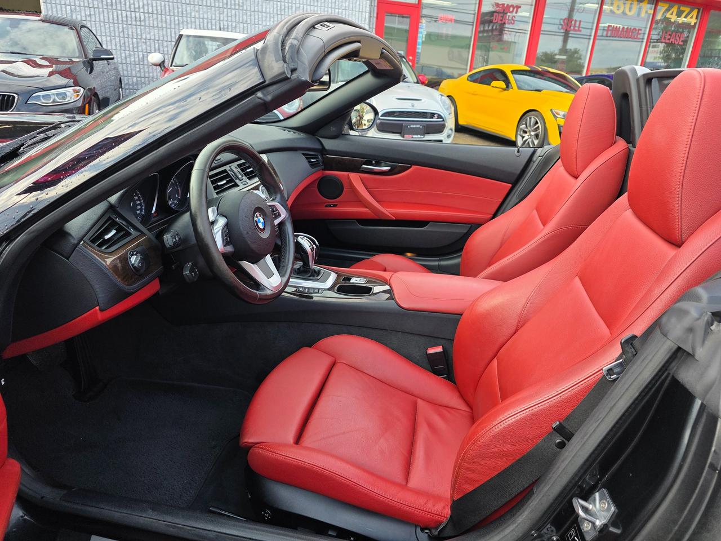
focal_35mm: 23
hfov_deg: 73.9
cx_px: 360
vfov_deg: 58.9
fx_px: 479
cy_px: 270
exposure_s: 1/359
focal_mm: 6.3
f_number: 1.7
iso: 40
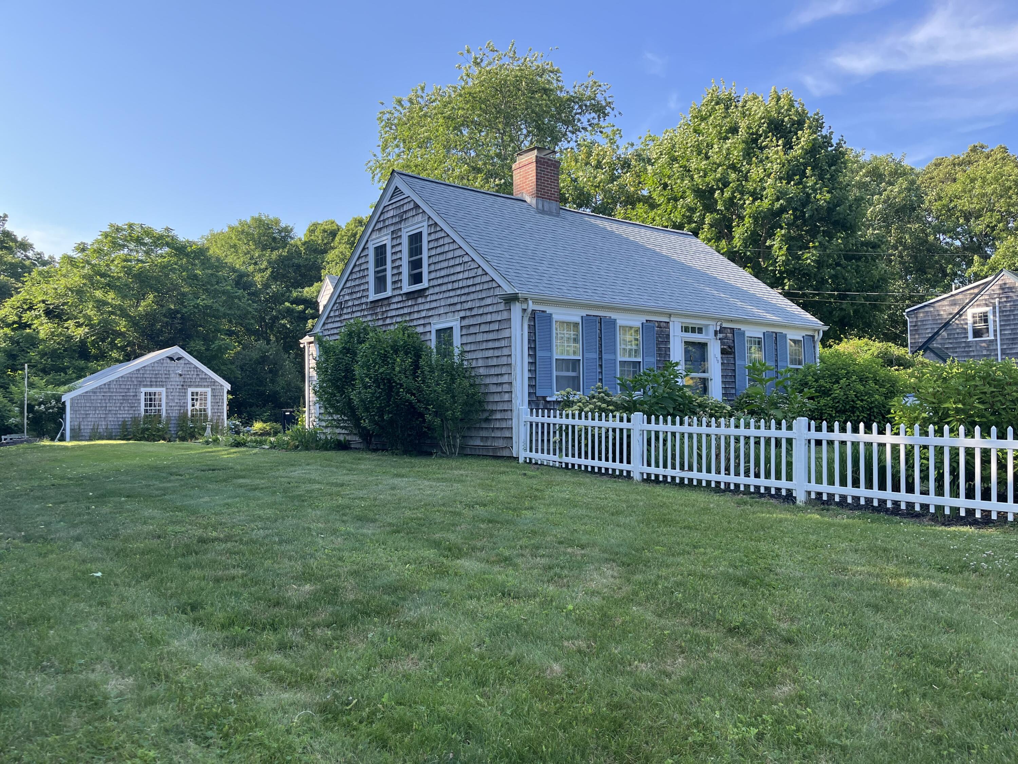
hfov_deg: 67.3
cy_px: 382
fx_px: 765
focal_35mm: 26
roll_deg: +1.5
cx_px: 509
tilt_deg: +1.9
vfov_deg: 53.1
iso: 50
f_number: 1.6
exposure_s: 1/772
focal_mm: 5.1
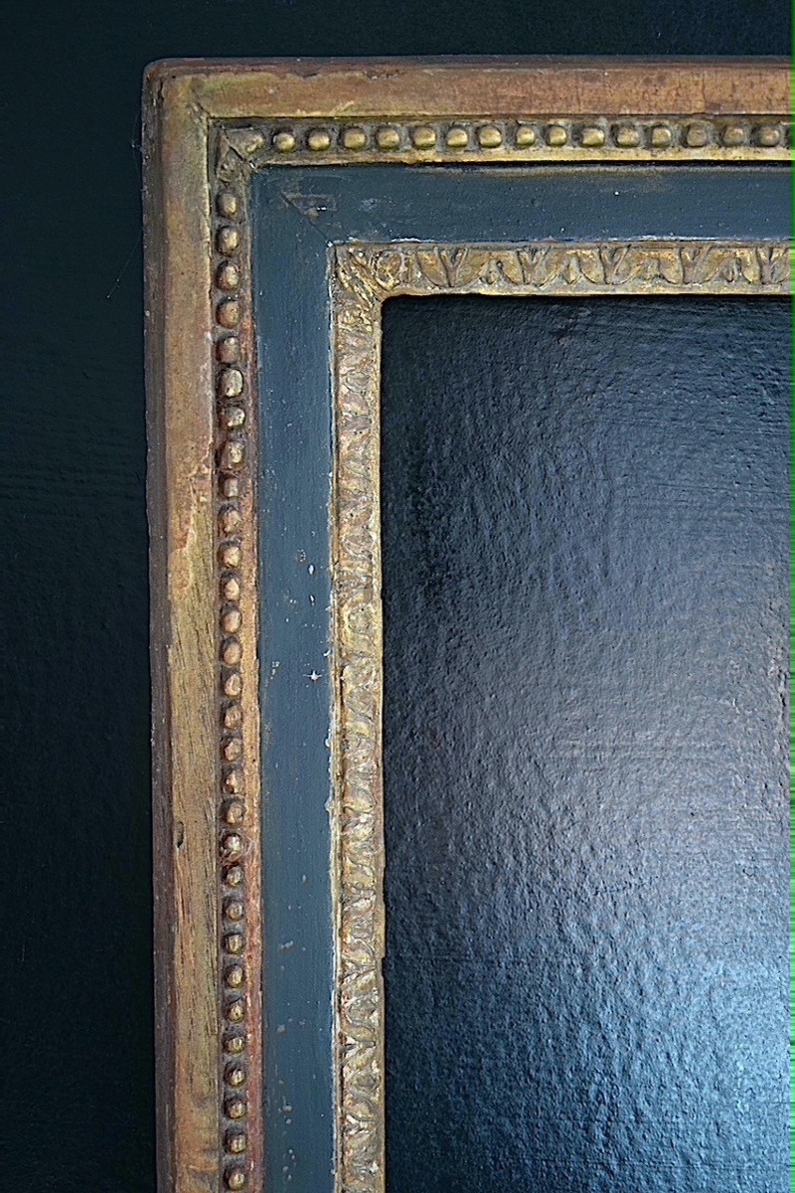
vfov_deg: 38.9
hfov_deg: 26.5
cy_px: 596
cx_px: 398
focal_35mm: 51
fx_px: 1689
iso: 1100
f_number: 4.5
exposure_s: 1/60
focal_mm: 34
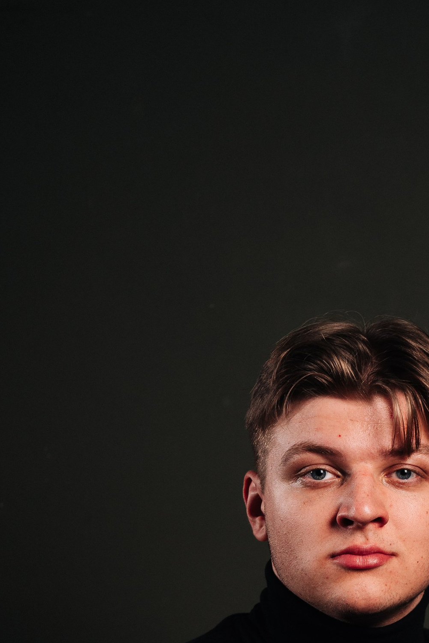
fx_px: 2288
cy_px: 781
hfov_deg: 10.7
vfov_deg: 15.4
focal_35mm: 128
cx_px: 377
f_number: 4
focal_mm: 50
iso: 125
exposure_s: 1/160
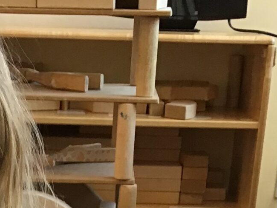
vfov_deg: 10.8
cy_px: 448
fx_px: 977
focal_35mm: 122
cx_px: 41
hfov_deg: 16.0
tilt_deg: -23.9
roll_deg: -0.1
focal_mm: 3.3
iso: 50
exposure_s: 1/30
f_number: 2.4
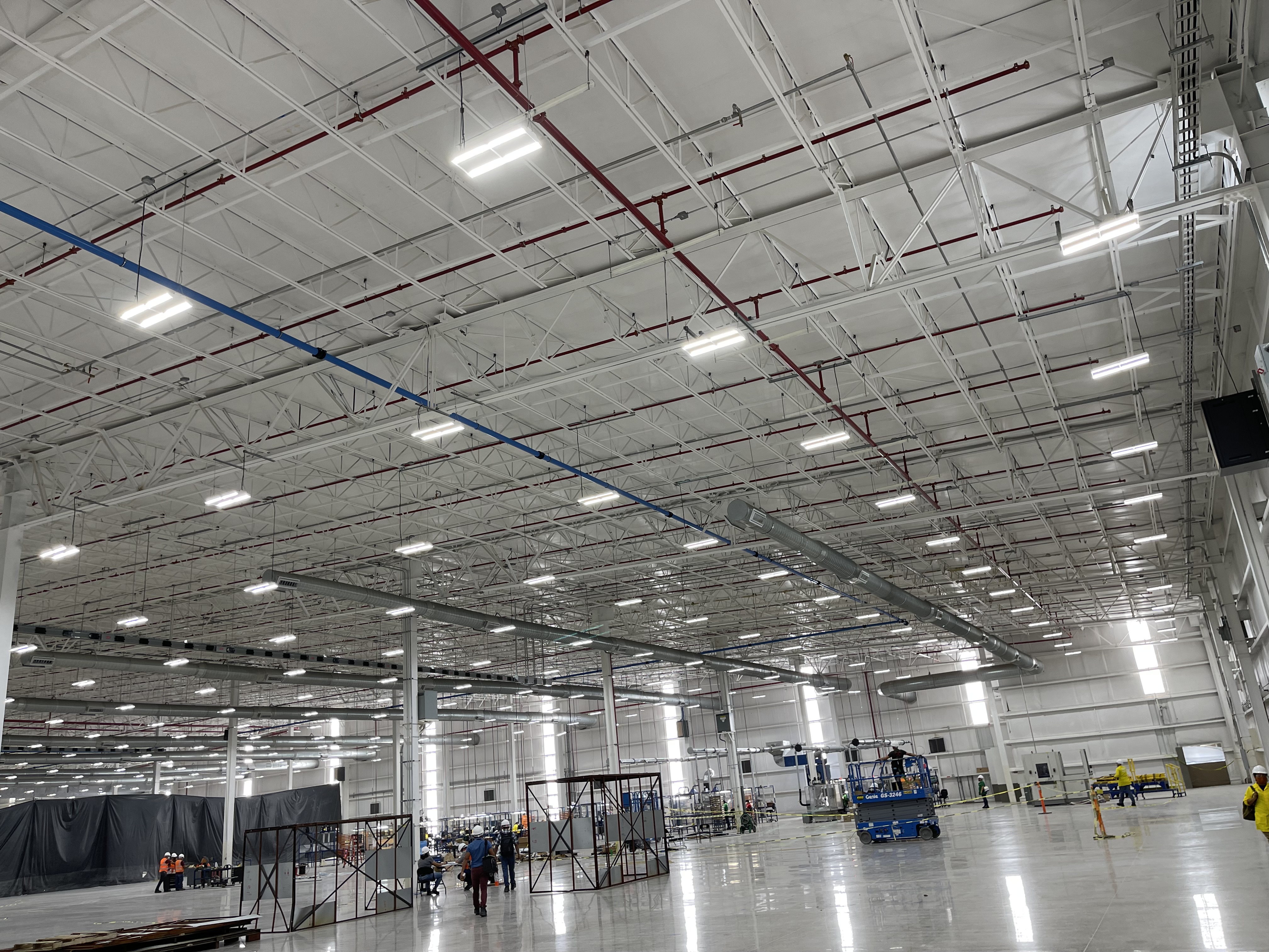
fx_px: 953
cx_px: 634
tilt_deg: +17.2
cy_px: 476
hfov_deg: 67.3
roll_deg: +5.4
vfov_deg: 53.1
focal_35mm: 26
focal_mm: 5.1
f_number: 1.6
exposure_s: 1/120
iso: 64
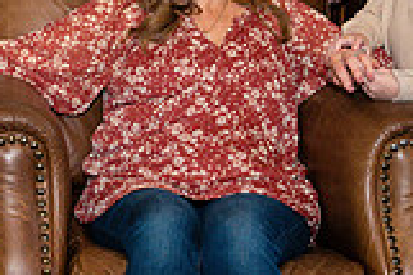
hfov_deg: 15.2
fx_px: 1490
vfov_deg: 10.4
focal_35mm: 130
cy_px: -40
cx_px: -95
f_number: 8
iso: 1000
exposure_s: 1/160
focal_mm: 36
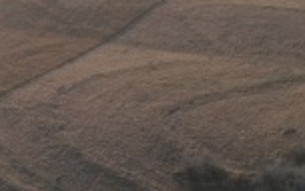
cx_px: -265
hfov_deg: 16.1
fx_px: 889
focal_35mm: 107
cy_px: 125
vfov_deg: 12.2
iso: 100
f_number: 2.8
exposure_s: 1/350
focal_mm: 4.5
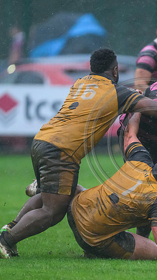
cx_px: 175
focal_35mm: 1160
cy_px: 180
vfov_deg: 1.9
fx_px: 8585
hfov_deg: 1.0
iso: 5000
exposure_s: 1/1250
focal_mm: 560
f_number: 4
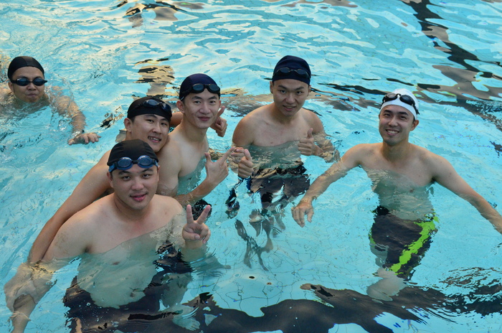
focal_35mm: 36
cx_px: 251
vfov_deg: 36.7
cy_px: 166
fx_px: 501
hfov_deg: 53.2
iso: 3200
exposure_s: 1/800
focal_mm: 24
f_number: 7.1
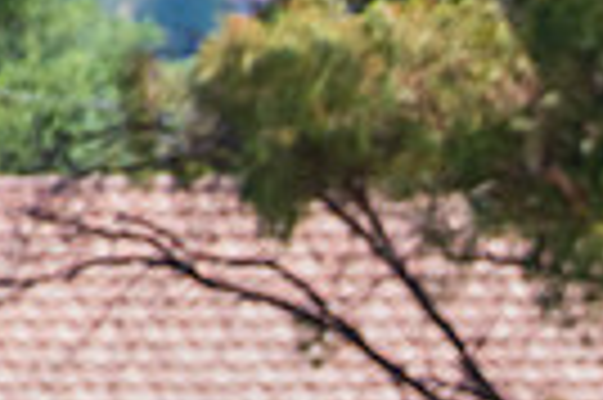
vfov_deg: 0.5
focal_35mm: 2600
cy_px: 782
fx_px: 43497
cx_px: 914
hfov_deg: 0.8
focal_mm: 400
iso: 400
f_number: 6.3
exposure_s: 1/1600
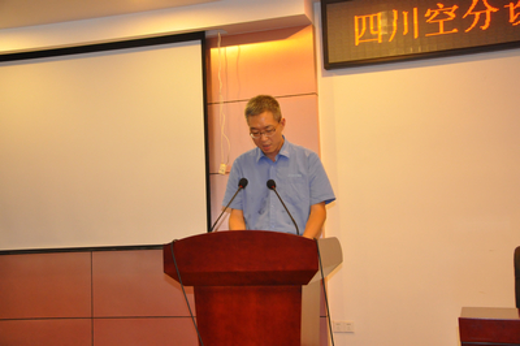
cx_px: 260
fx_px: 693
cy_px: 173
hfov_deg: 41.1
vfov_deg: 28.0
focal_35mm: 48
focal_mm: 32
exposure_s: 1/80
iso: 2000
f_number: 5
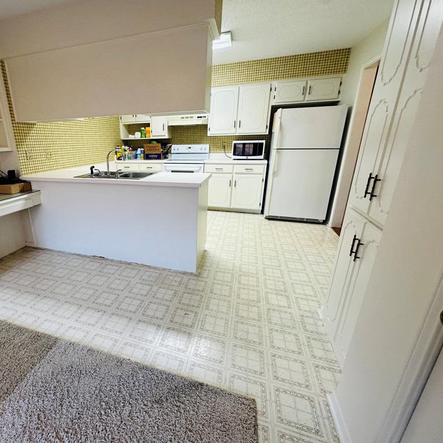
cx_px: 151
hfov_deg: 81.4
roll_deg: +1.5
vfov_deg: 84.0
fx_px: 246
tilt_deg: -18.0
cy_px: 218
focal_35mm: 17
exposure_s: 1/120
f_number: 2.2
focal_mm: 2.22
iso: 160
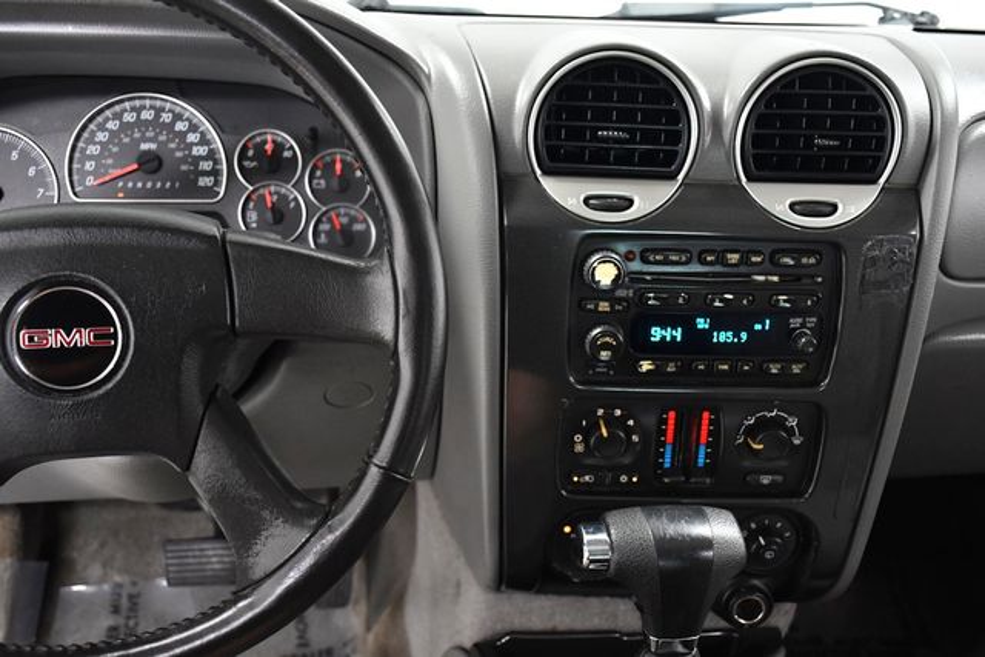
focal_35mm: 39
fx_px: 1067
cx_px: 492
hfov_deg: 49.5
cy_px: 328
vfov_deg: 34.2
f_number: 4
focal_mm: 26
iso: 2000
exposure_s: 1/100
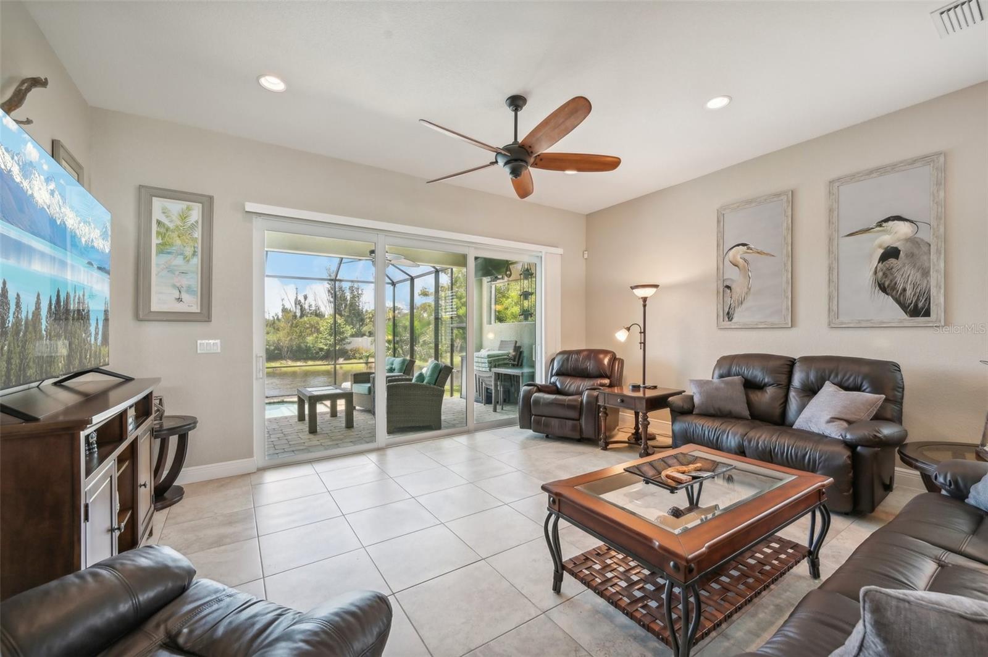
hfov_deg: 104.3
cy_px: 328
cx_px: 494
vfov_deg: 81.1
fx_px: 384
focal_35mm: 14
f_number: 8
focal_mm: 14
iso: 400
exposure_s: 1/80
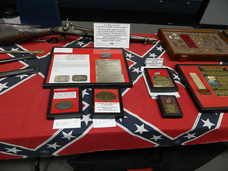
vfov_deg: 54.9
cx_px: 114
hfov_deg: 69.4
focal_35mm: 25
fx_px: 165
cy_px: 86
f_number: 3.1
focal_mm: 4.5
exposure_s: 1/60
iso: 80
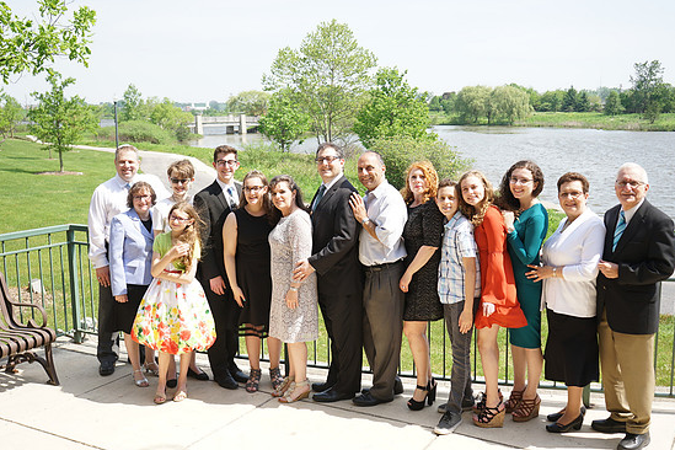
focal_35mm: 37
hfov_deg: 51.9
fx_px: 694
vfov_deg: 35.9
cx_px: 352
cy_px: 226
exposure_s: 1/200
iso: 100
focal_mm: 35
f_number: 5.6
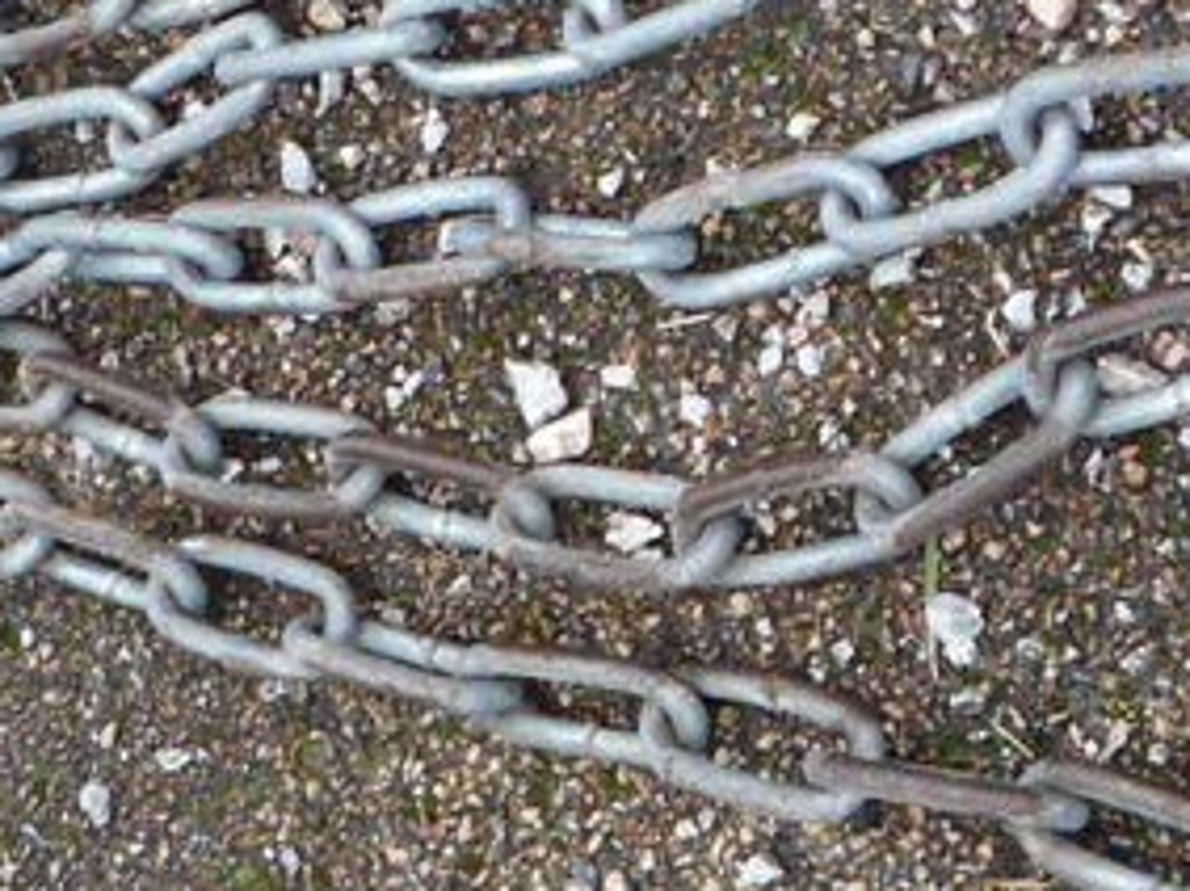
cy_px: -38
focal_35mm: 106
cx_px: 656
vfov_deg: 13.7
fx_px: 3642
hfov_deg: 18.5
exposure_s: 1/30
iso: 160
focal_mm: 5.2
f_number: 3.3
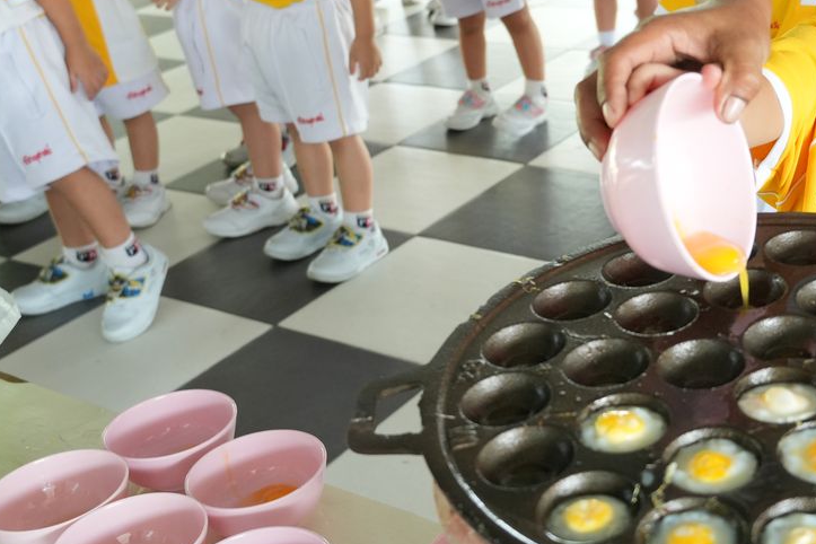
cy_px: 199
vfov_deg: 24.1
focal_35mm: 56
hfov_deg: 34.8
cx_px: 625
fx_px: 1269
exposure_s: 1/160
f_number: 4
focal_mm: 24
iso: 1600
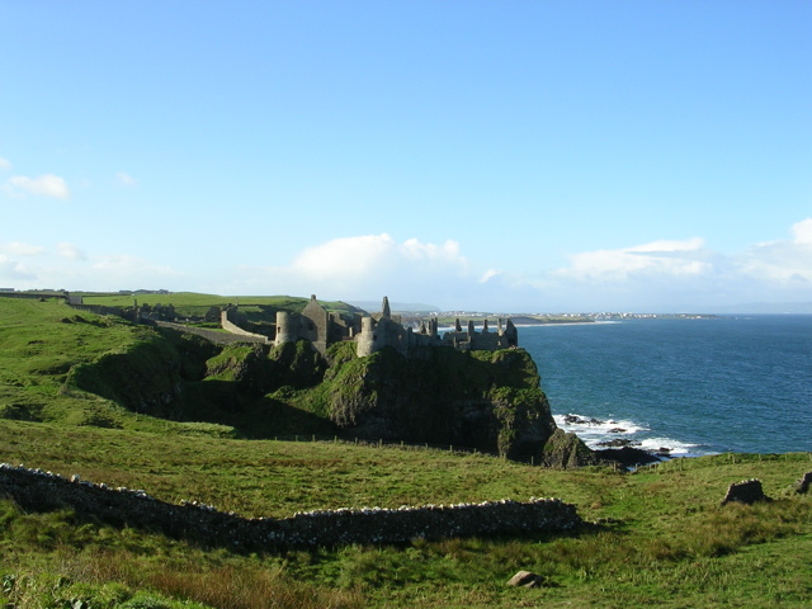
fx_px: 891
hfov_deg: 49.0
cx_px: 406
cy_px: 304
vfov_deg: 37.7
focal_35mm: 38
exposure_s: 1/191
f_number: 5.6
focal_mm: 5.8
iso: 50
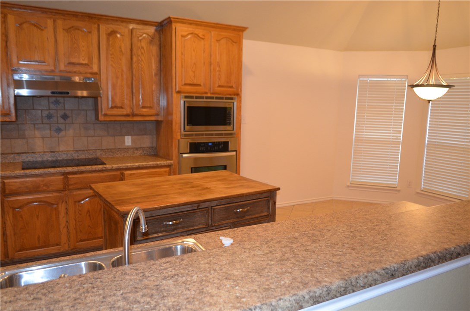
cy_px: 156
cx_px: 235
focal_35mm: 27
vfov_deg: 47.7
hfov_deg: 67.5
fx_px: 352
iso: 1100
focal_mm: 18
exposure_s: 1/60
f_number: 3.5
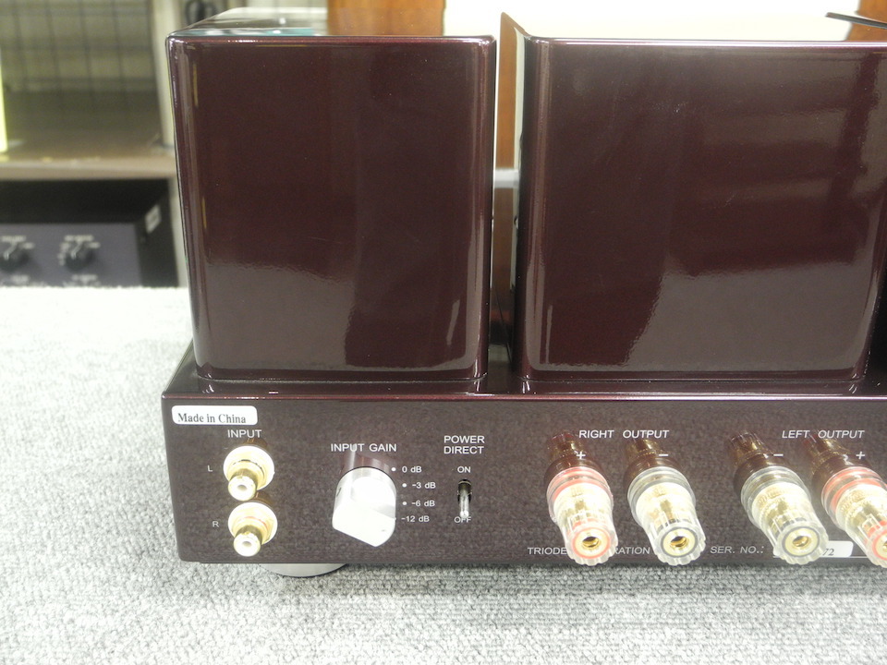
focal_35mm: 38
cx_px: 444
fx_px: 974
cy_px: 332
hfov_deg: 49.0
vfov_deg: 37.7
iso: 400
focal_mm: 8.1
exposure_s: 1/7
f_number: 3.2
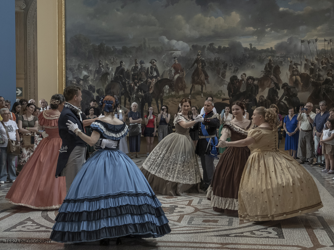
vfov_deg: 29.1
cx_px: 170
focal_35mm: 50
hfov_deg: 38.2
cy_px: 125
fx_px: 482
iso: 2500
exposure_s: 1/125
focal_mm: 30.8
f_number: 4
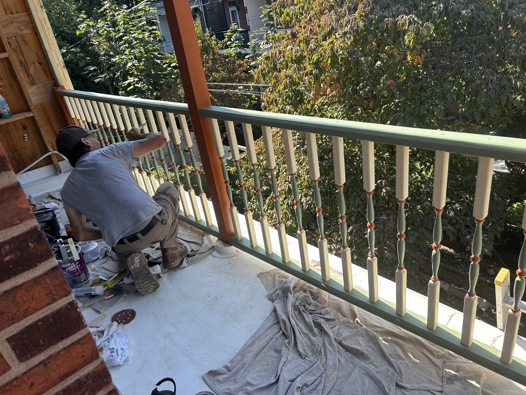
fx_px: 395
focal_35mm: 26
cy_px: 198
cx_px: 263
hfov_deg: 67.3
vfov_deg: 53.1
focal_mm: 5.7
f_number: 1.5
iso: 50
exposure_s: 1/924
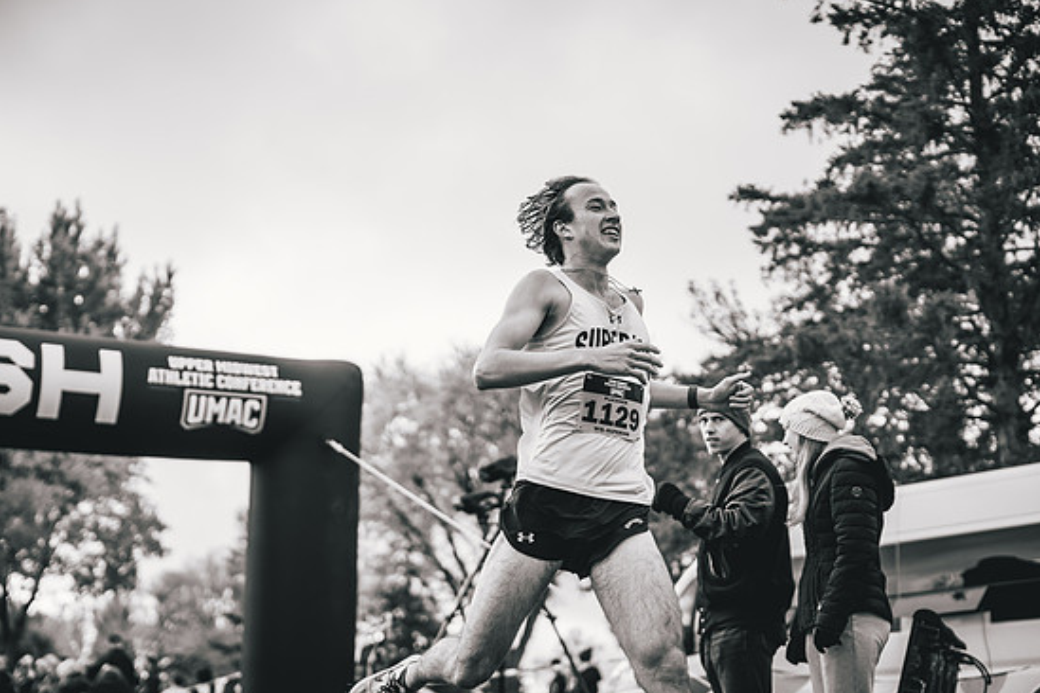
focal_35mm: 55
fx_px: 1589
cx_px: 502
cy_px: 346
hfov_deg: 36.2
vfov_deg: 24.6
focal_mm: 52
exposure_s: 1/3200
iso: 200
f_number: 2
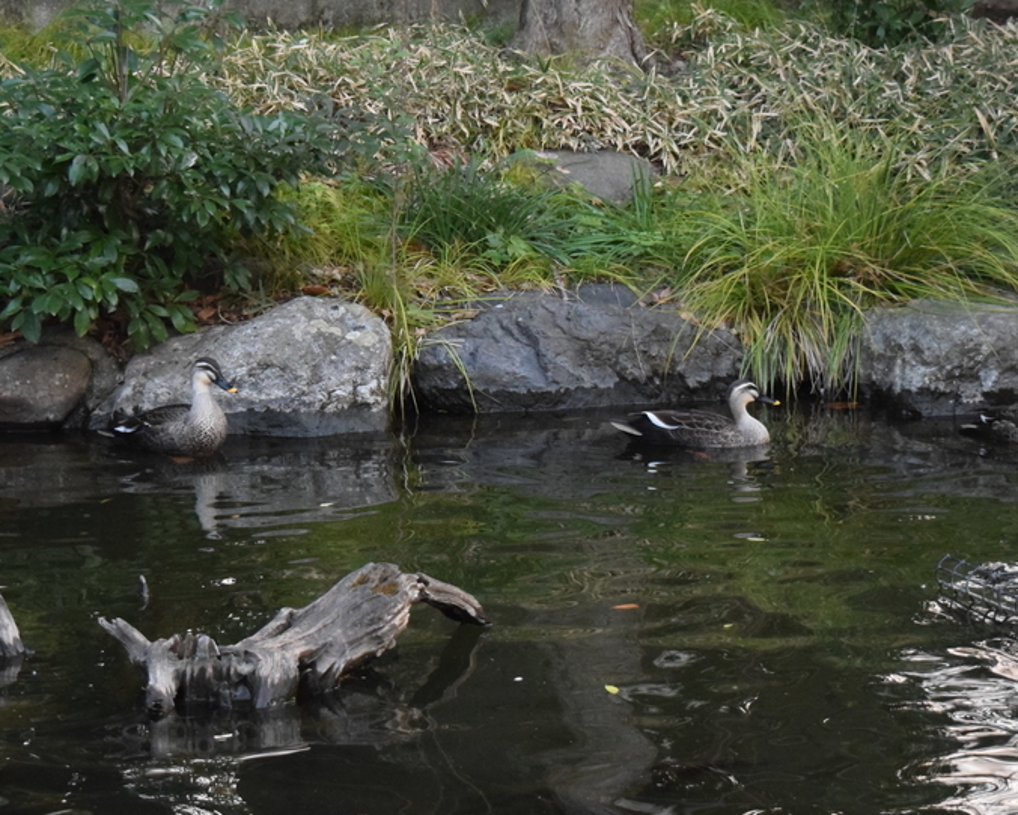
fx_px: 3164
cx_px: 459
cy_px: 410
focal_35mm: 105
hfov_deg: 18.3
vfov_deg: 14.7
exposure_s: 1/320
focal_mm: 42
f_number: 5
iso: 3200
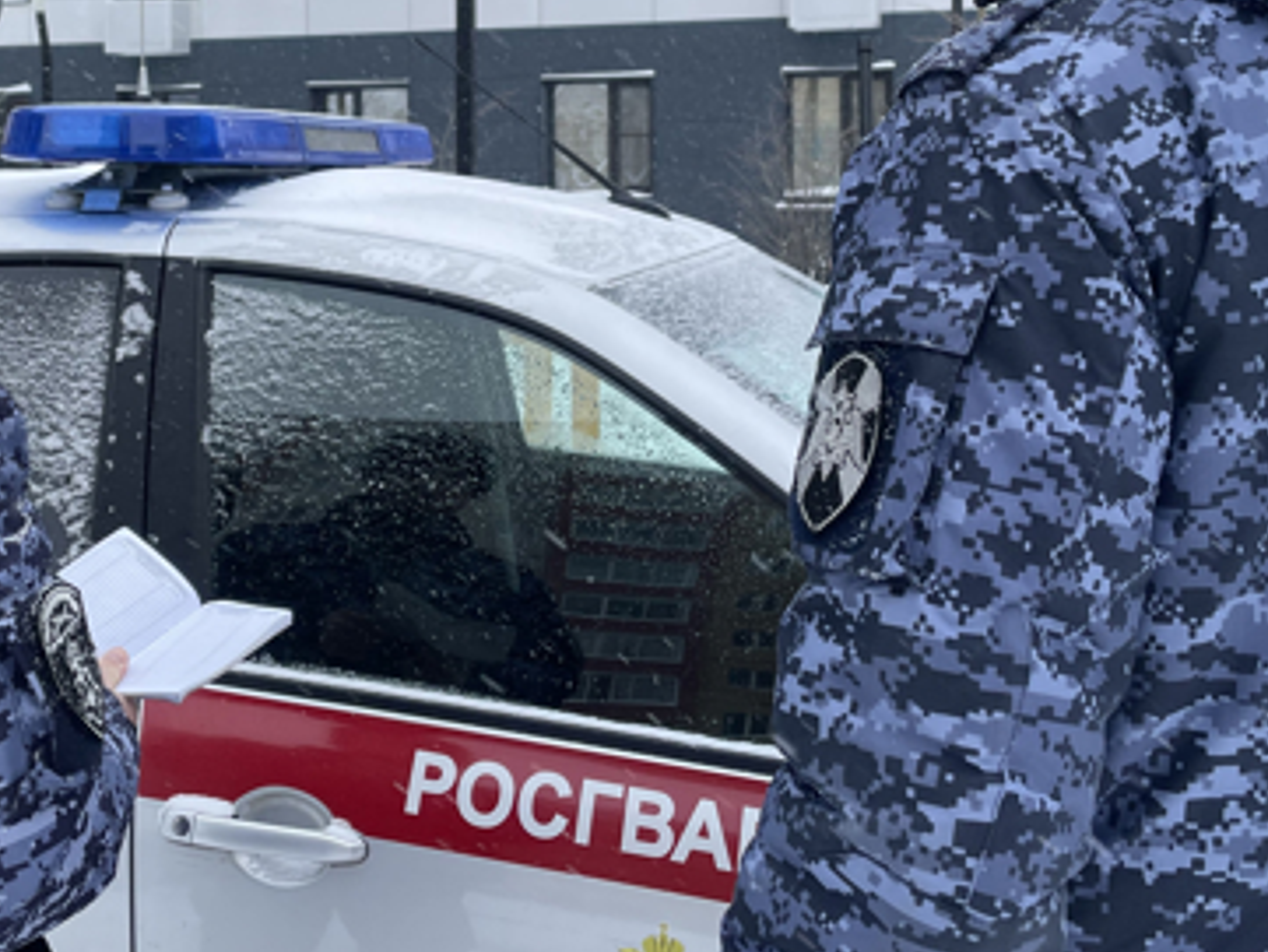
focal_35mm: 48
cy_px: 190
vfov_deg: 29.6
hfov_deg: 39.3
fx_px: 1759
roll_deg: +0.6
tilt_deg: +1.2
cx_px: 458
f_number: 1.6
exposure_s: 1/121
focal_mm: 4.2
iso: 50
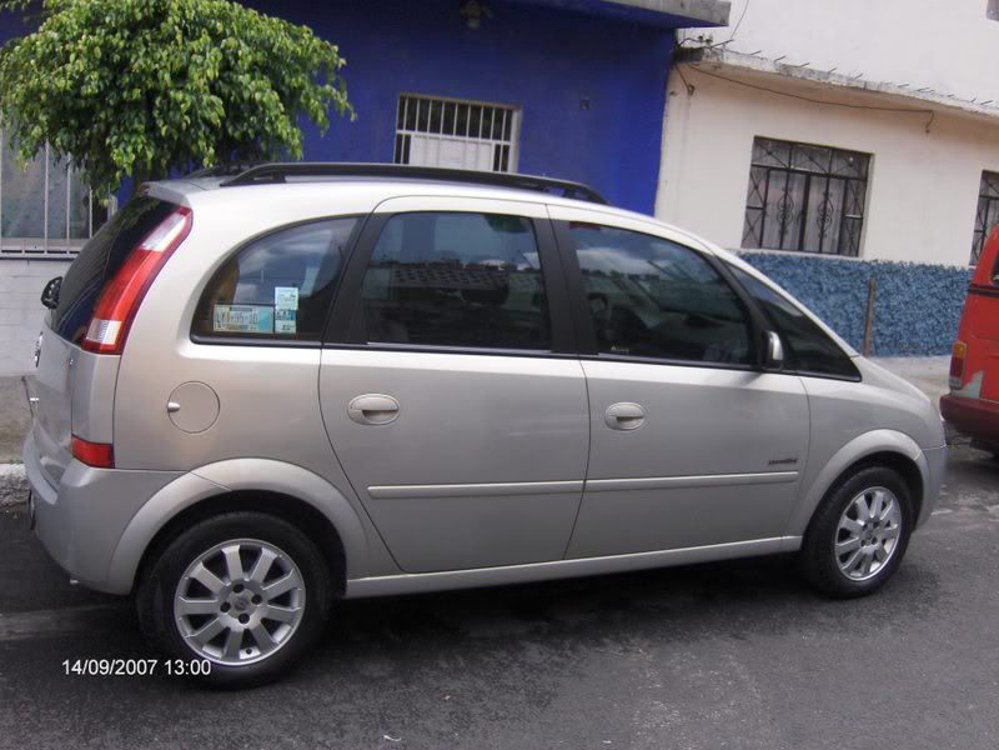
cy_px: 375
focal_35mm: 35
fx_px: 1010
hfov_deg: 52.6
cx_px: 500
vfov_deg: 40.7
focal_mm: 7.5
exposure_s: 1/452
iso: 100
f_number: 3.5
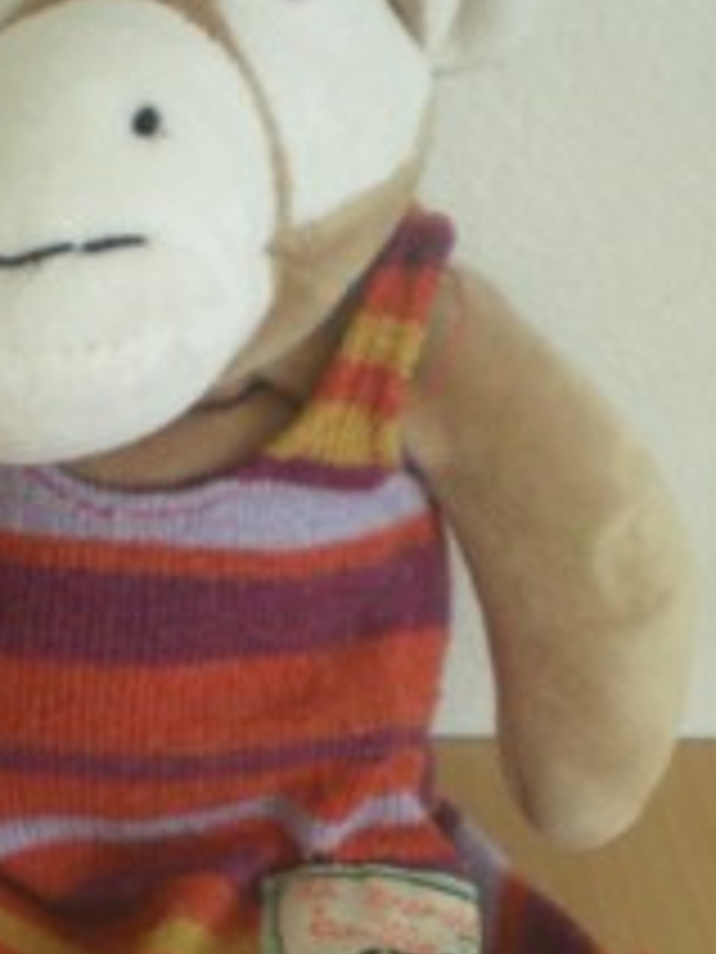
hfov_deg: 15.7
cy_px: 846
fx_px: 2565
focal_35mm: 93
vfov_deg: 20.7
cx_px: 36
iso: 200
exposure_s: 1/19.5
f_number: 3.1
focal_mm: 6.3
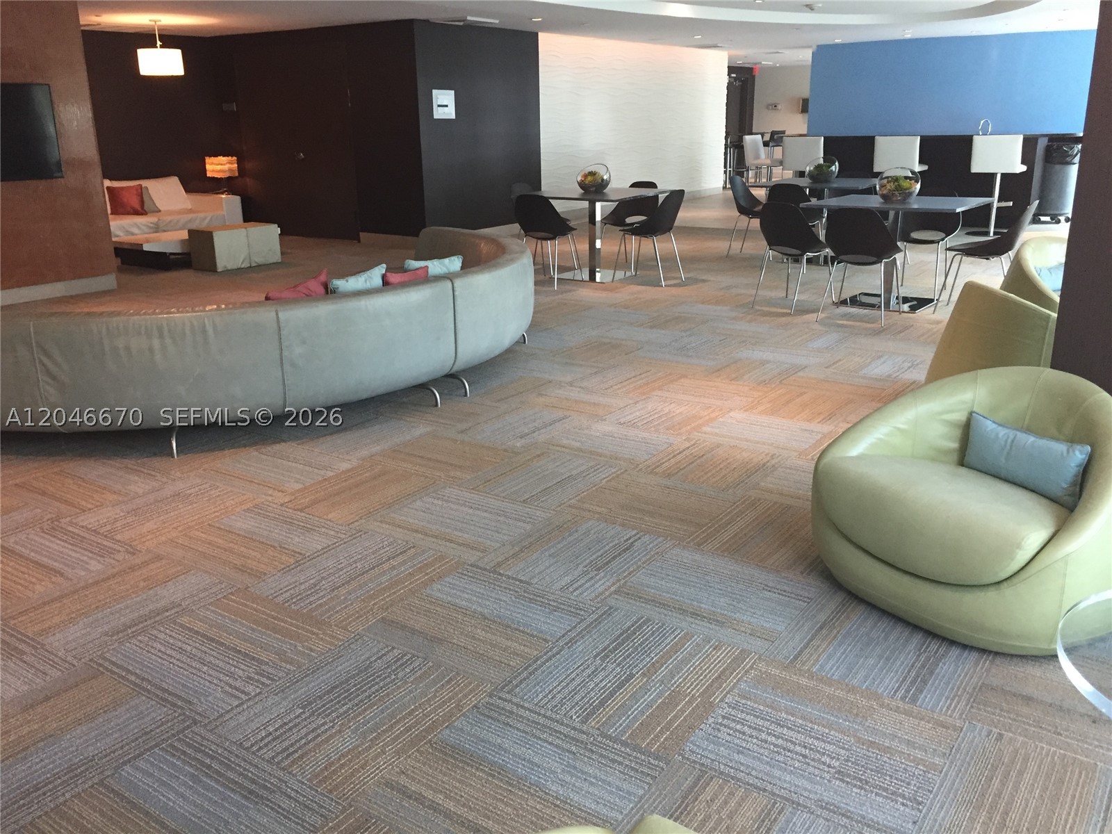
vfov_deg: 48.2
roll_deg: +1.5
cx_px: 556
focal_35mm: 29
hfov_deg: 61.7
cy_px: 417
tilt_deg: -18.7
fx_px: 932
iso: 160
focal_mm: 4.15
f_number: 2.2
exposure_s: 1/30
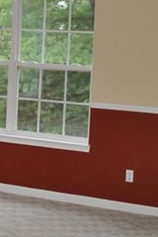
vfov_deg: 20.4
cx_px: -73
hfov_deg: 13.1
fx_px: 652
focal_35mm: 99
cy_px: 51
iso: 200
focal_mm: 18
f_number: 4
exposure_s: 1/60
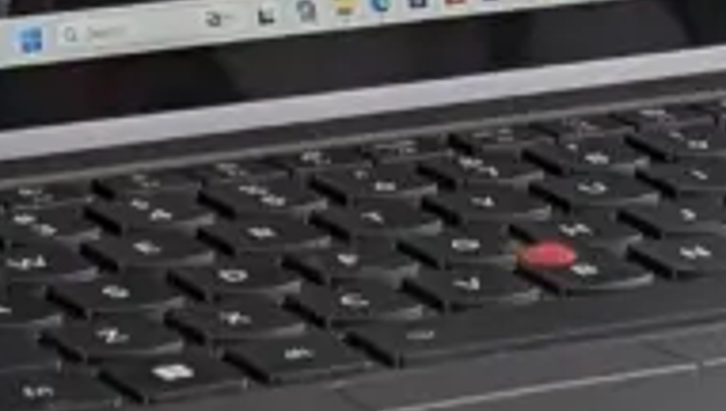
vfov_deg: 4.5
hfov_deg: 8.1
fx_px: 5146
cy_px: -263
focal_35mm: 267
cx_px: 597
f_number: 1.68
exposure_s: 1/44.2
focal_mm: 6.9
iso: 45
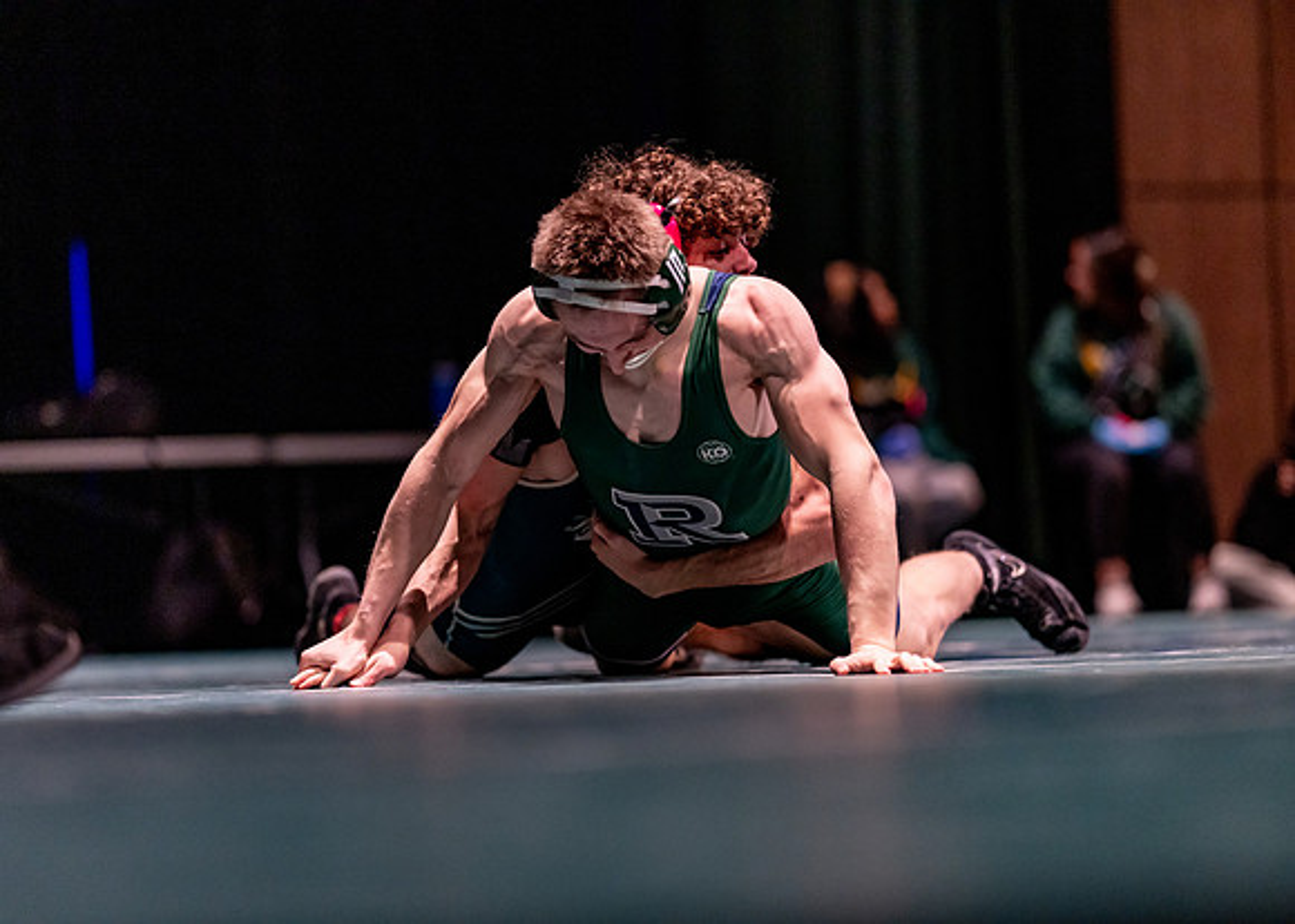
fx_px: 5202
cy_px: 462
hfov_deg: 14.2
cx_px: 648
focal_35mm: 141
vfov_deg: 10.2
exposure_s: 1/800
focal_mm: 135
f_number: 1.8
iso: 2000
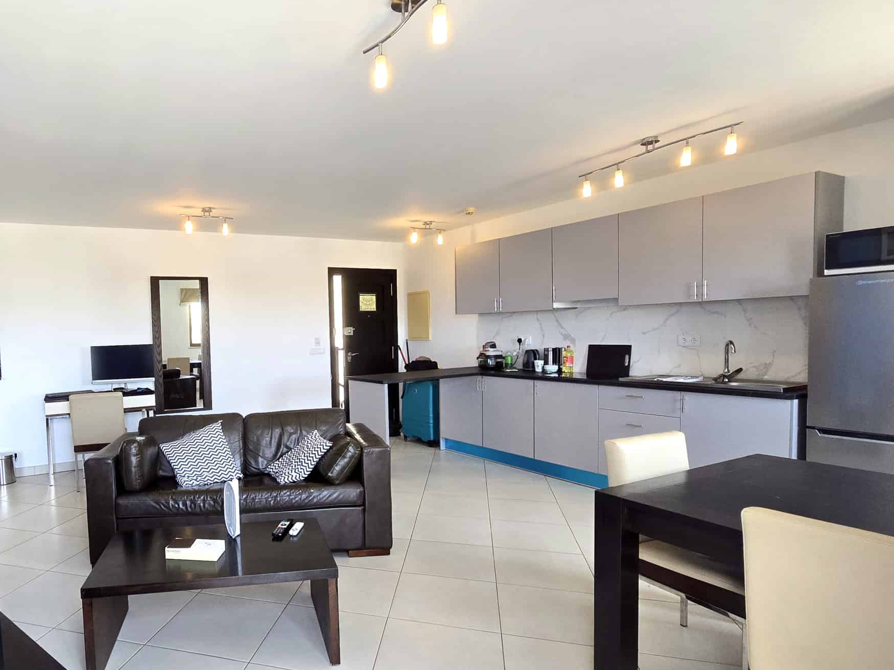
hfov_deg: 81.5
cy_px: 364
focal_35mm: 19
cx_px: 290
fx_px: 491
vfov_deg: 68.6
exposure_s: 1/50
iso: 80
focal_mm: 2.2
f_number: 2.2
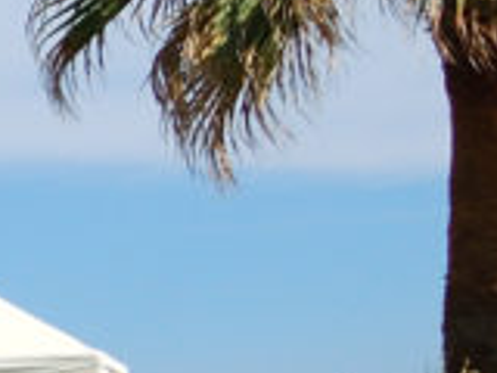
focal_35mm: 166
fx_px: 2383
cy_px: 437
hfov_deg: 10.0
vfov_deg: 8.8
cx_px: -811
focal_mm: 18
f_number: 8
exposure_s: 1/800
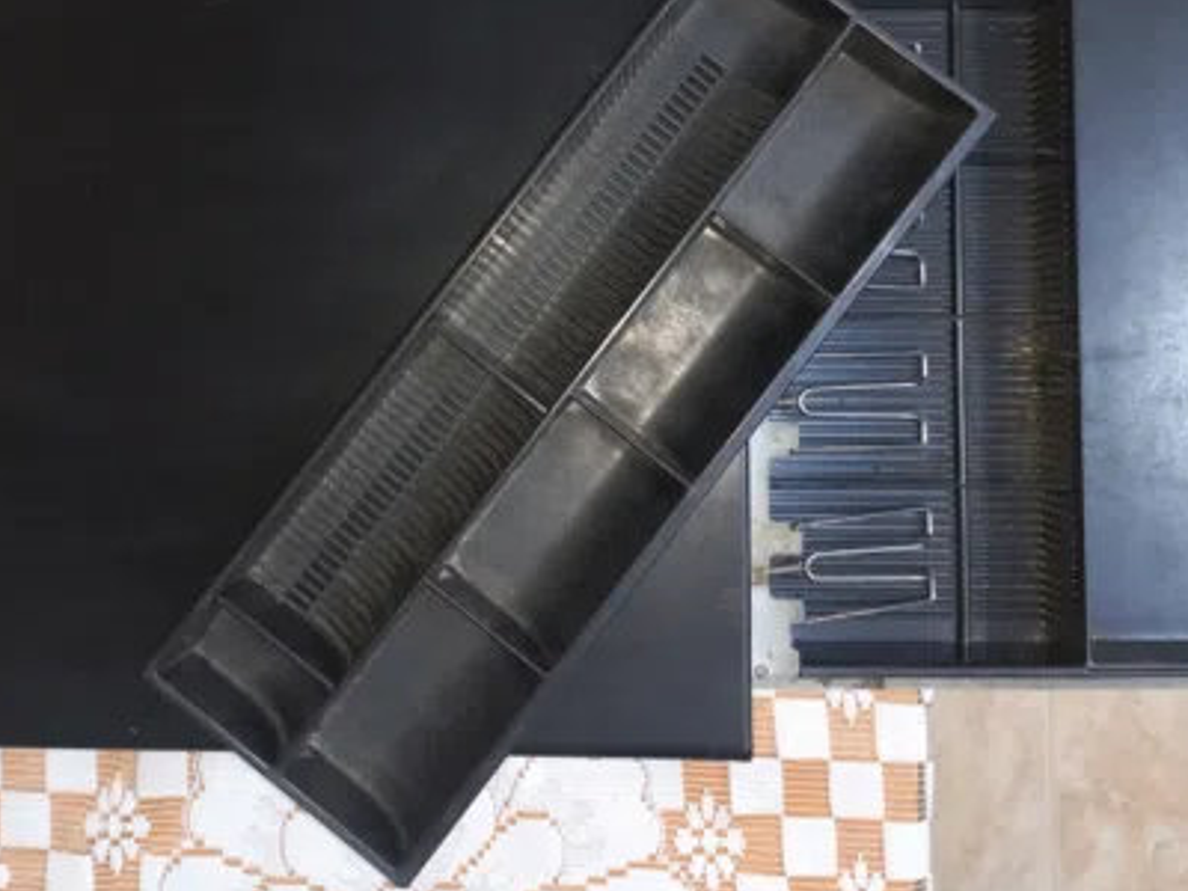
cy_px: 279
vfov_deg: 35.5
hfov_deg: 46.8
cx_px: 585
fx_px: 1373
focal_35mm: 40
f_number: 1.8
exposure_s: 1/33
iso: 250
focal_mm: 4.6
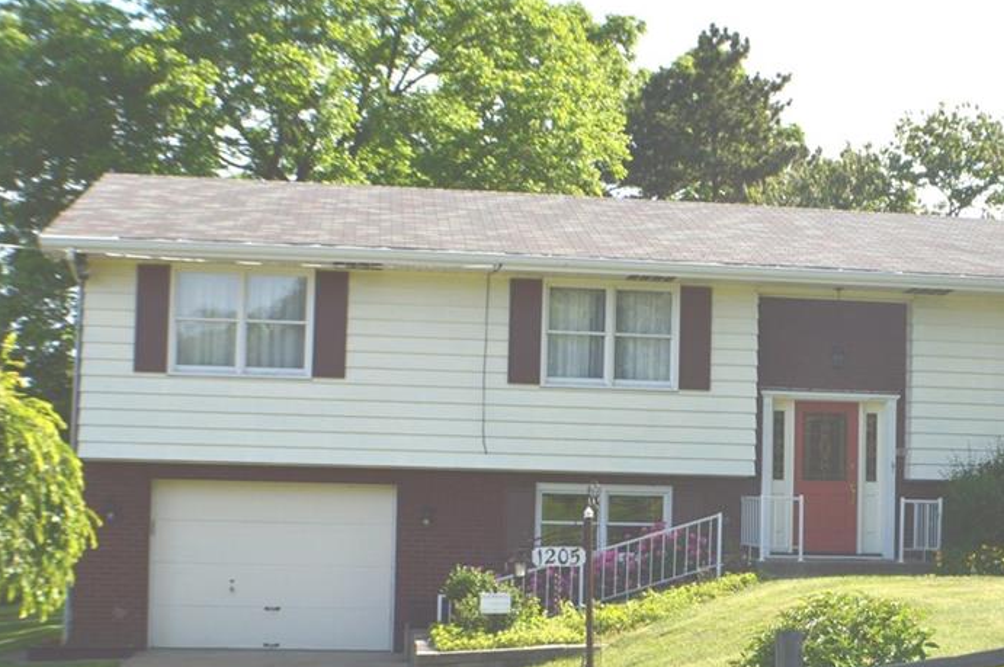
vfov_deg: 17.0
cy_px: 417
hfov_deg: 25.2
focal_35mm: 80
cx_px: 716
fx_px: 2228
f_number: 11
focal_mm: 36
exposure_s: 1/400
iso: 400
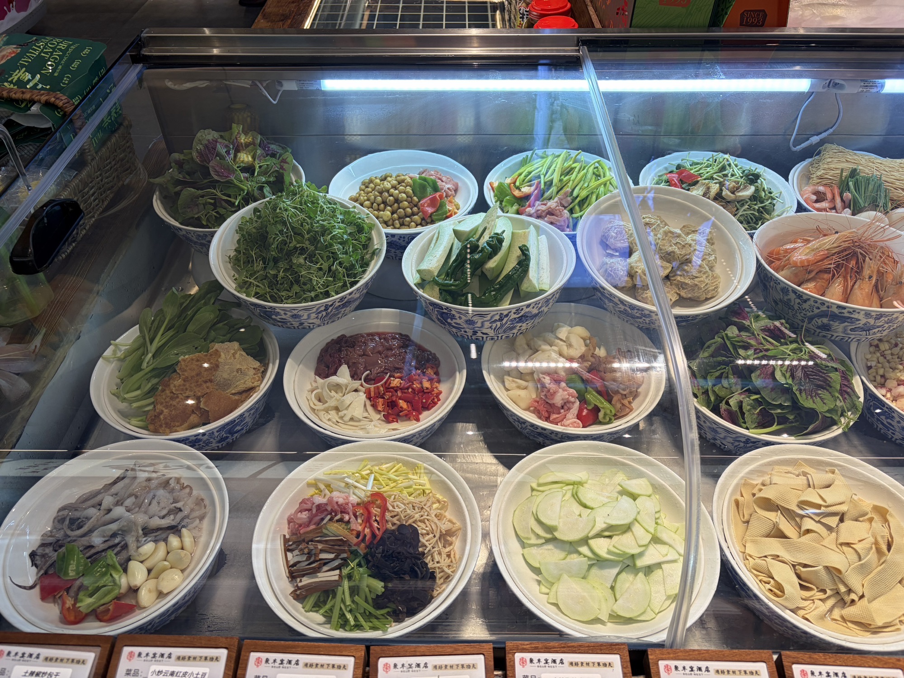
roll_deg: +0.8
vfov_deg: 53.1
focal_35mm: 26
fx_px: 679
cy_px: 339
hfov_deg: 67.3
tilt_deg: -43.5
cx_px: 452
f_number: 1.6
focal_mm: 5.96
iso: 32
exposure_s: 1/100
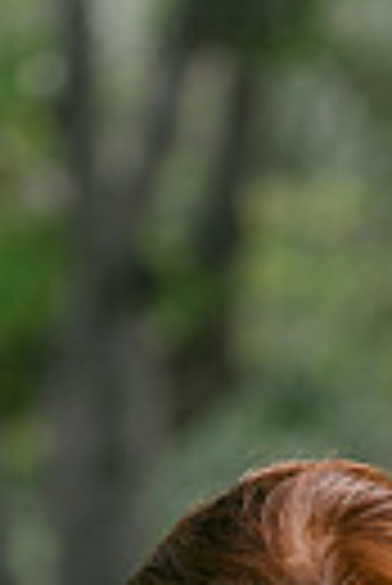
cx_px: 365
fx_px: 7672
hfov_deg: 2.9
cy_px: 954
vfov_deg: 4.3
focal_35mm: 471
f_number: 2.8
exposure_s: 1/300
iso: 320
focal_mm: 90.6
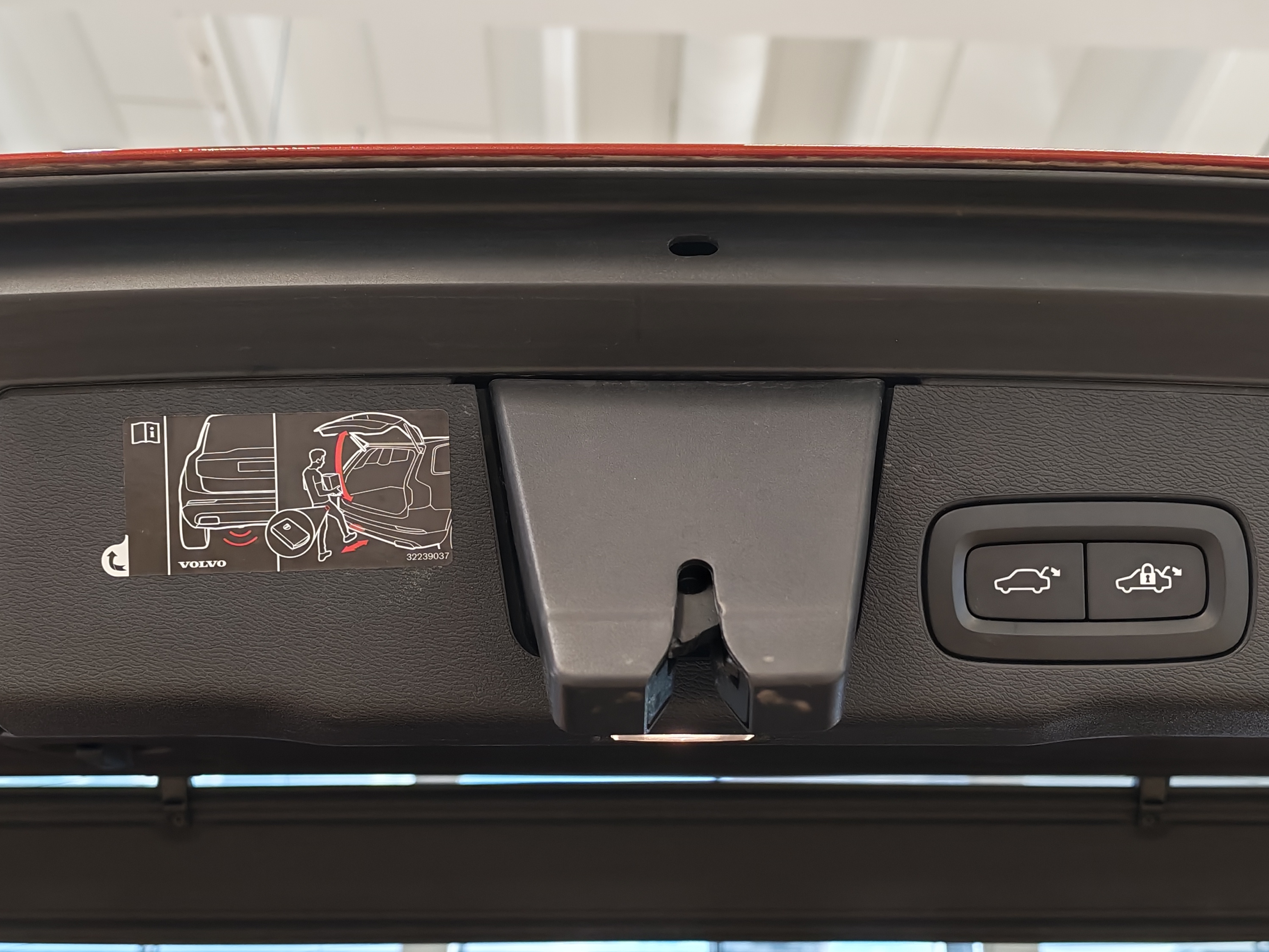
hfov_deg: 42.9
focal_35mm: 44
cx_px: 653
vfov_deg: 32.8
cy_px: 550
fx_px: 1613
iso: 403
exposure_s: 1/100
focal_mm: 6.12
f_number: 1.9
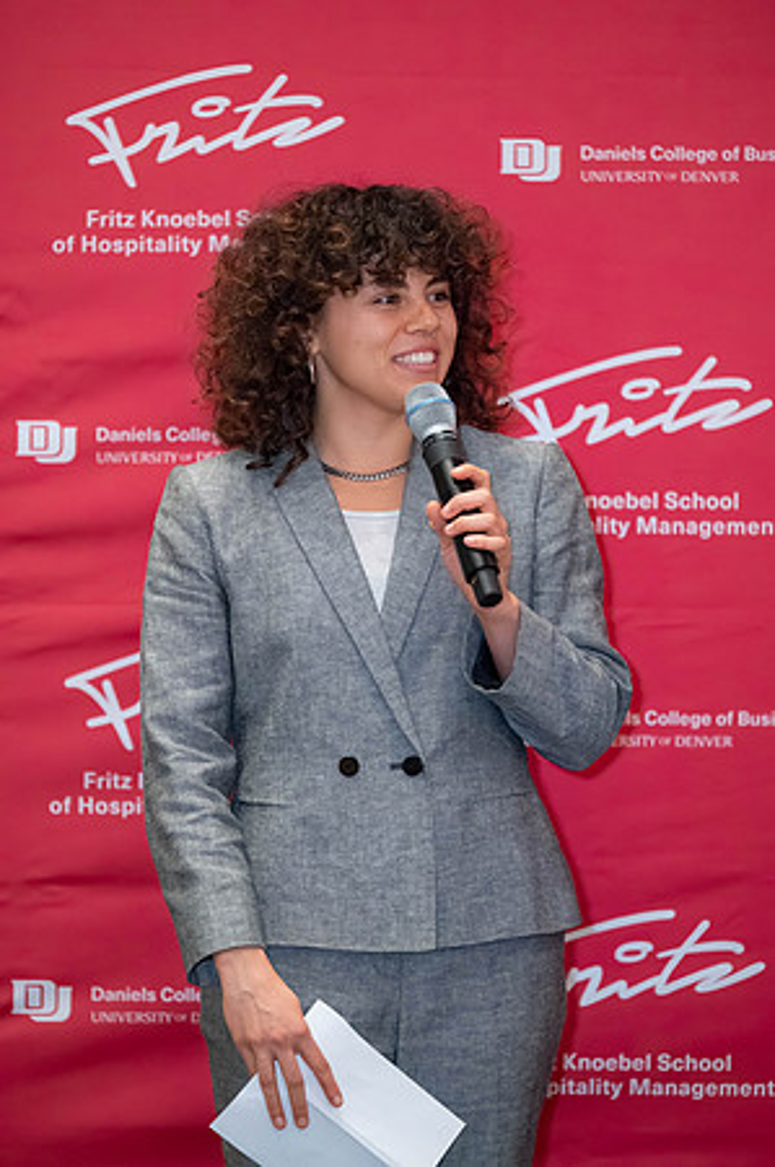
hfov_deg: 6.9
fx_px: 6473
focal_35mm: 200
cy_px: 584
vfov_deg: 10.3
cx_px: 388
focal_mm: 200
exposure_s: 1/160
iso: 8000
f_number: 3.2
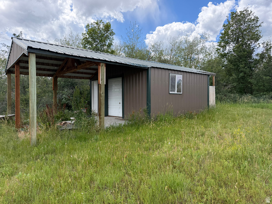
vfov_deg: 56.8
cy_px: 102
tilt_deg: -1.5
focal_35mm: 24
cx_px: 136
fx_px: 189
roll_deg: -0.1
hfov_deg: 71.6
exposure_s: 1/2525
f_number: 1.78
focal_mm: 6.76
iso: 100
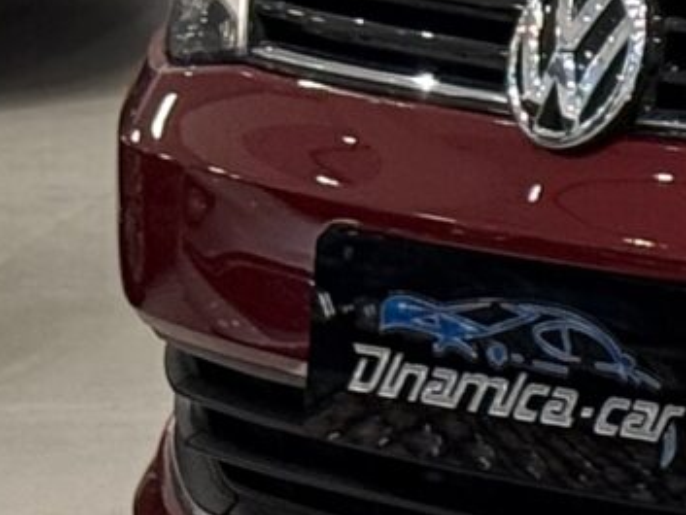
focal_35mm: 348
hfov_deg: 5.3
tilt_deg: -6.4
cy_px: -103
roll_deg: -0.1
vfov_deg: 4.3
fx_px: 6899
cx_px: 2120
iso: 250
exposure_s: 1/60
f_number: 1.78
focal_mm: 6.76
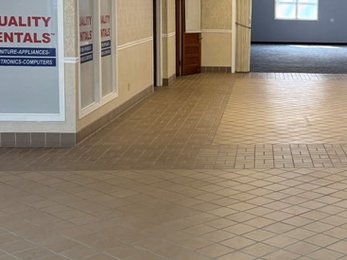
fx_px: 671
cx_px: 330
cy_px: 79
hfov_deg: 27.6
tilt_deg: -6.7
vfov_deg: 21.8
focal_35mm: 67
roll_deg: -0.7
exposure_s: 1/237
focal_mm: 6.76
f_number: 1.78
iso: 160
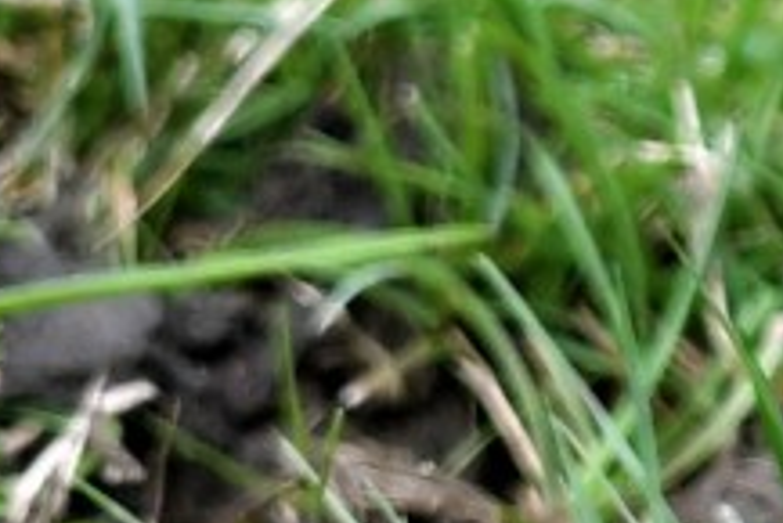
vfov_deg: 0.5
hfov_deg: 0.7
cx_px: 1090
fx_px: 66292
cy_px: 418
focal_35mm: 3046
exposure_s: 1/640
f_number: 7.1
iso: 720
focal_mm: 420
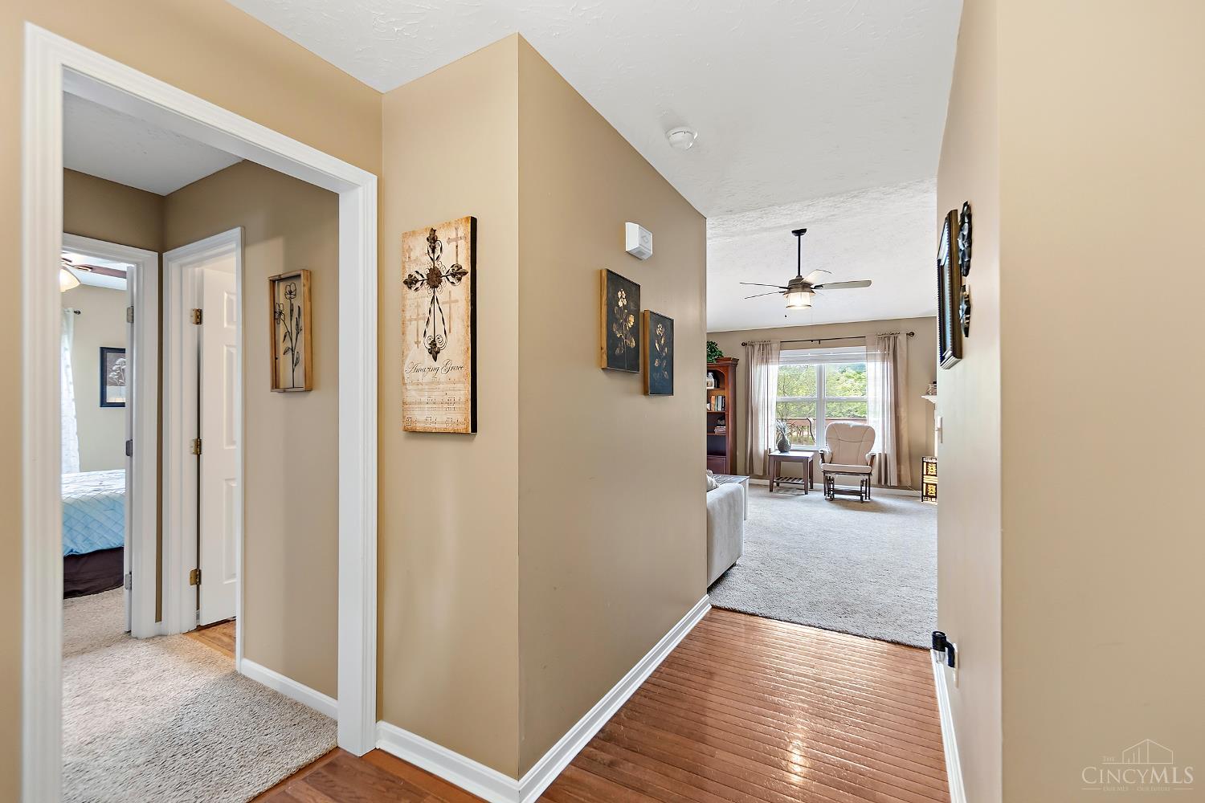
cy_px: 402
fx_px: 502
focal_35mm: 15
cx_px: 602
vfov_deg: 77.3
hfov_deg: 100.4
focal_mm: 10
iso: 400
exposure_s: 1/20
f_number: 4
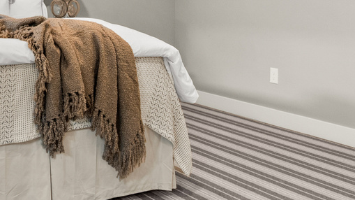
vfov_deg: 19.6
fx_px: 555
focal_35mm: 59
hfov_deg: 33.8
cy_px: -16
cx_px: 45
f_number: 7.1
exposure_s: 1/5
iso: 500
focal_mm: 14
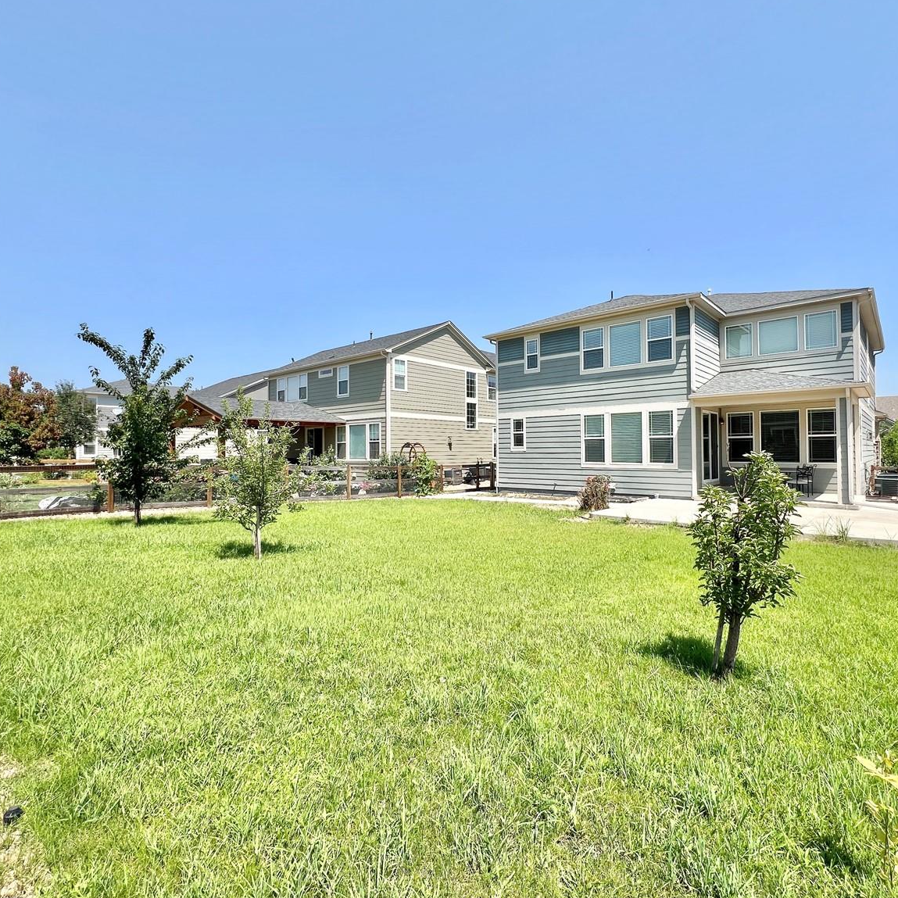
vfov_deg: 87.4
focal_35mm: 16
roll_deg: +0.2
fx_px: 470
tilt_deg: +0.5
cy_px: 447
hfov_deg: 87.2
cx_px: 488
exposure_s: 1/1449
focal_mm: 1.57
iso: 32
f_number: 1.8
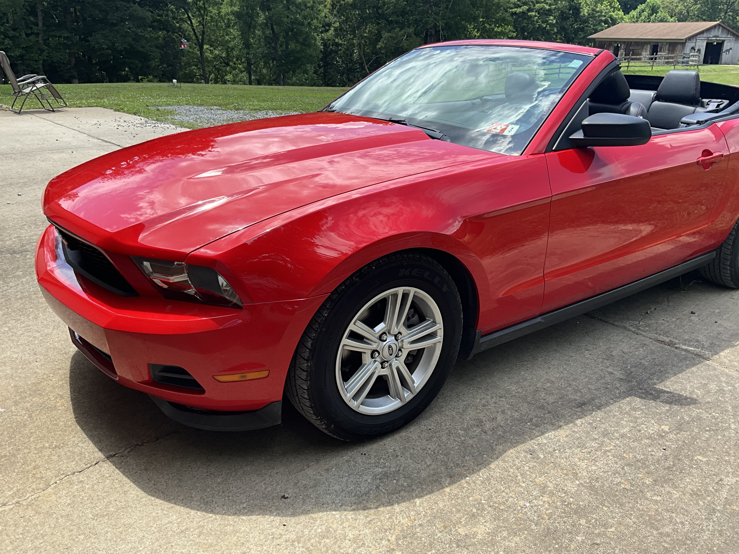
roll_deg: +1.4
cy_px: 277
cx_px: 370
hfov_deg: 61.7
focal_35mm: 29
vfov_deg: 48.2
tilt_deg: -21.2
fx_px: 619
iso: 25
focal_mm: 3
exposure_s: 1/613
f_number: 1.8
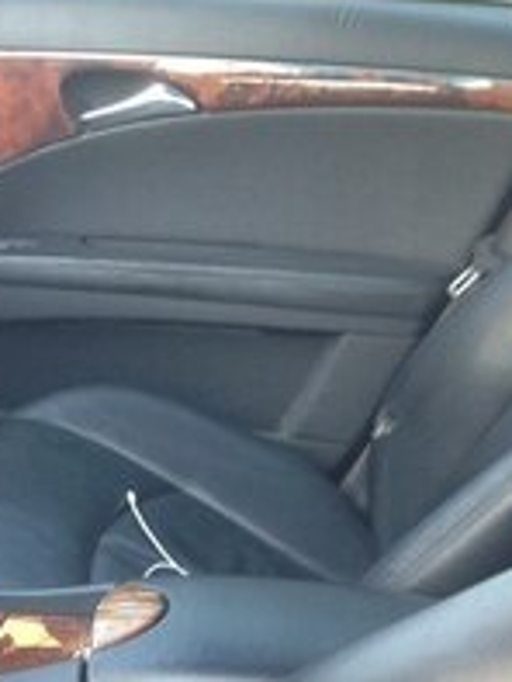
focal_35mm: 83
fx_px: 1635
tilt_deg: -34.4
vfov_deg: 22.4
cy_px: 720
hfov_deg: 17.1
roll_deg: -6.7
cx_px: -73
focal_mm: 4.12
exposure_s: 1/20
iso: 64
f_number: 2.4
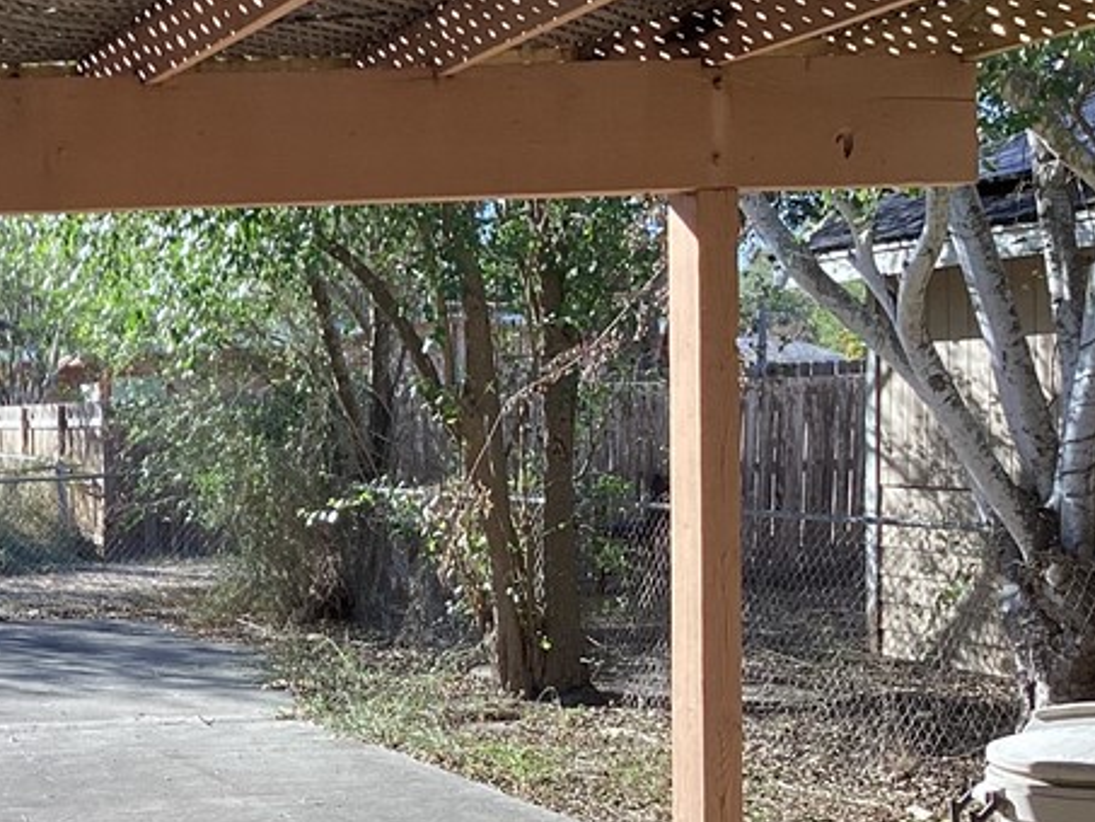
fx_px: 2215
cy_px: 561
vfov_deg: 20.9
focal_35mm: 70
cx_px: -97
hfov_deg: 25.8
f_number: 2.4
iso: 25
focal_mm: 3.3
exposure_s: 1/255
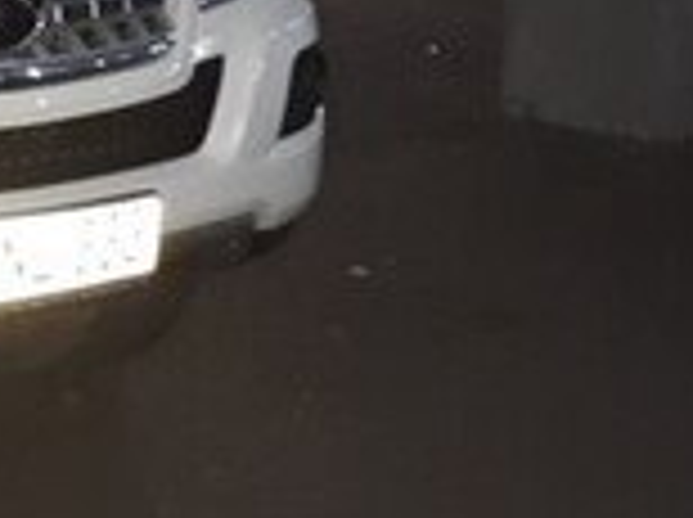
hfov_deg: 15.2
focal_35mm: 116
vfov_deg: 12.2
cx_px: -459
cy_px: -241
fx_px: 2319
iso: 500
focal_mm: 3.6
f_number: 1.9
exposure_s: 1/17
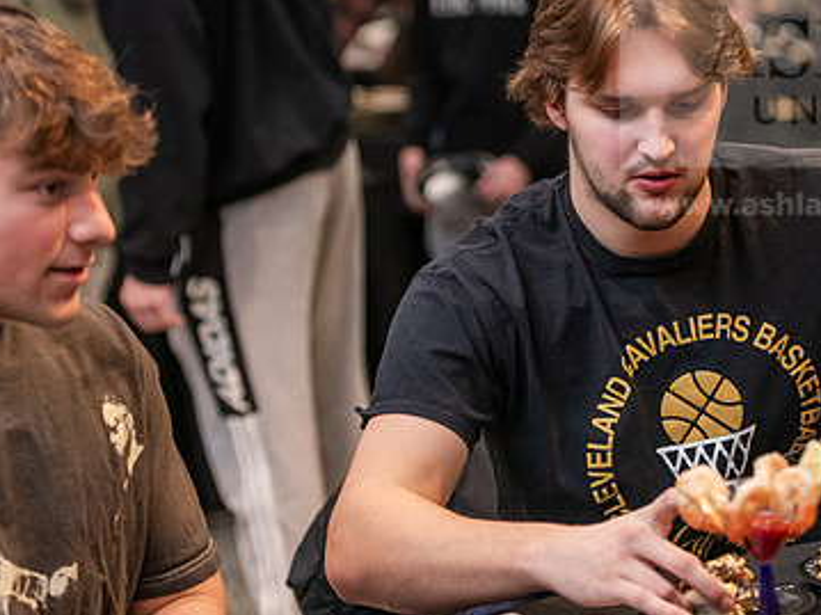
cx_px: 551
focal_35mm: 132
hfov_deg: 14.9
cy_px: 253
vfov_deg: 11.2
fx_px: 3130
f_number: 3.2
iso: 2500
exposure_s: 1/200
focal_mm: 85
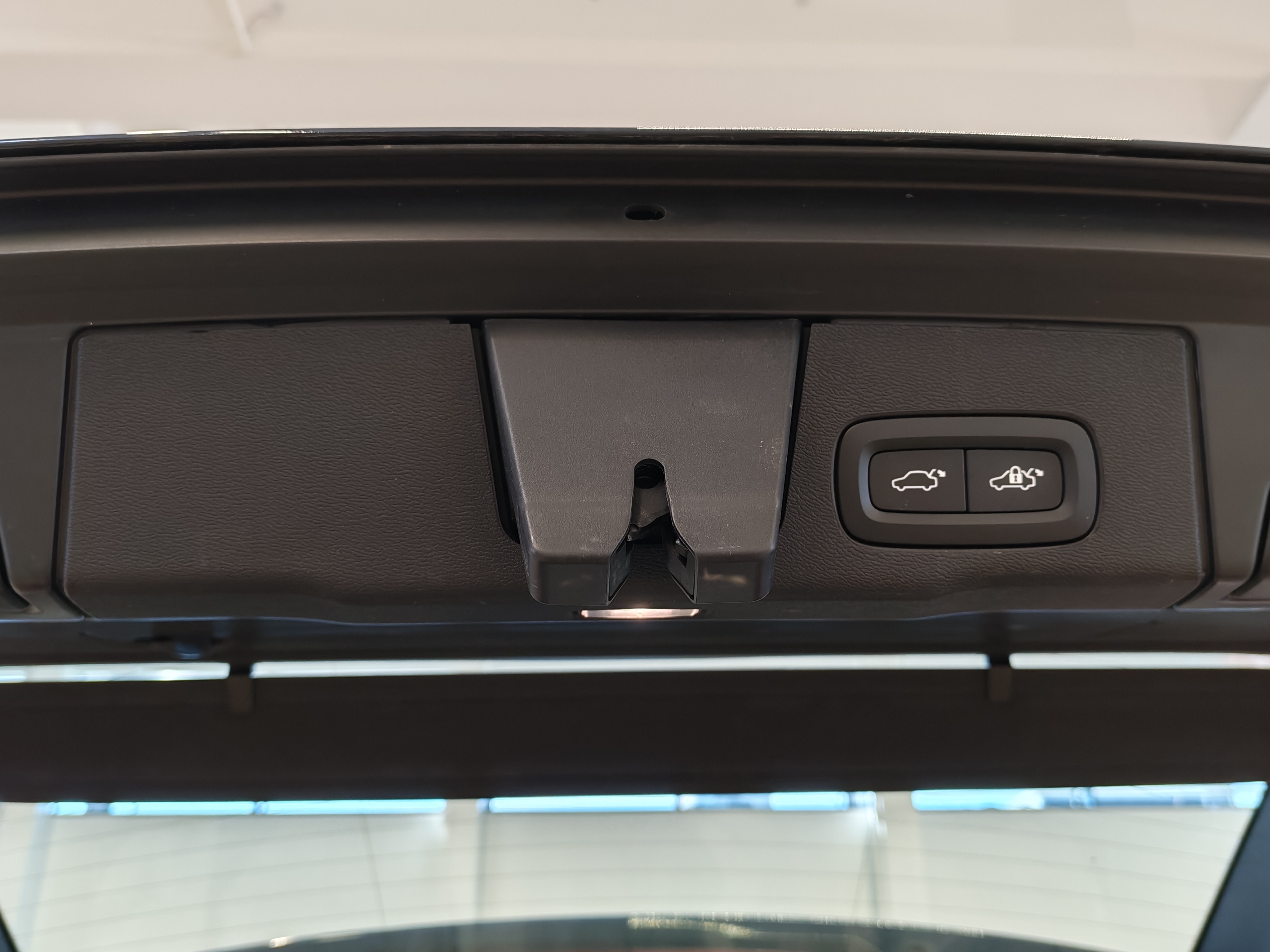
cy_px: 476
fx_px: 1137
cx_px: 635
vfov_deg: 45.4
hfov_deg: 58.4
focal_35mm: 31
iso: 250
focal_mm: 6.12
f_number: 1.9
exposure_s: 1/100
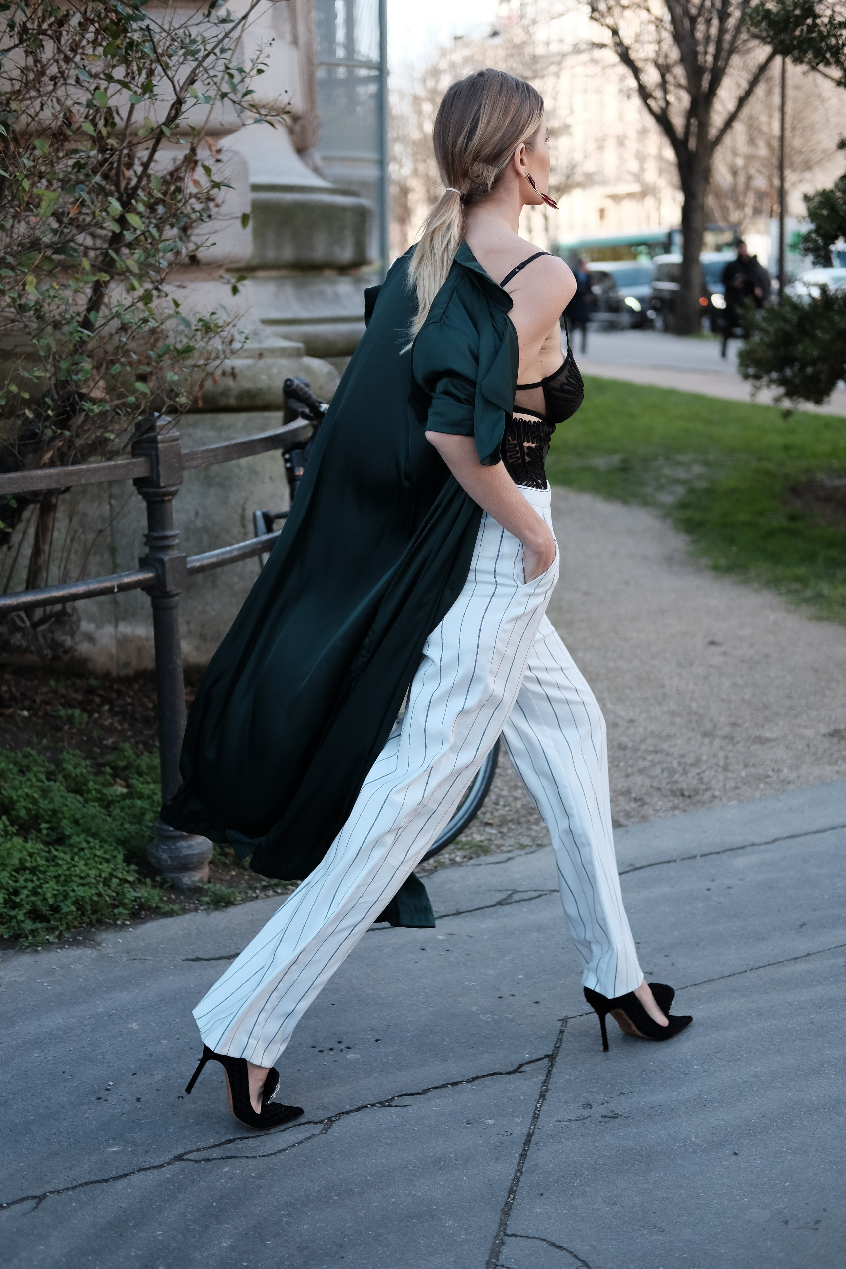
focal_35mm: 53
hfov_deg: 25.5
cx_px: 423
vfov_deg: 37.5
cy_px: 634
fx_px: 1868
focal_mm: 35
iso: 800
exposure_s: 1/2000
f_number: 2
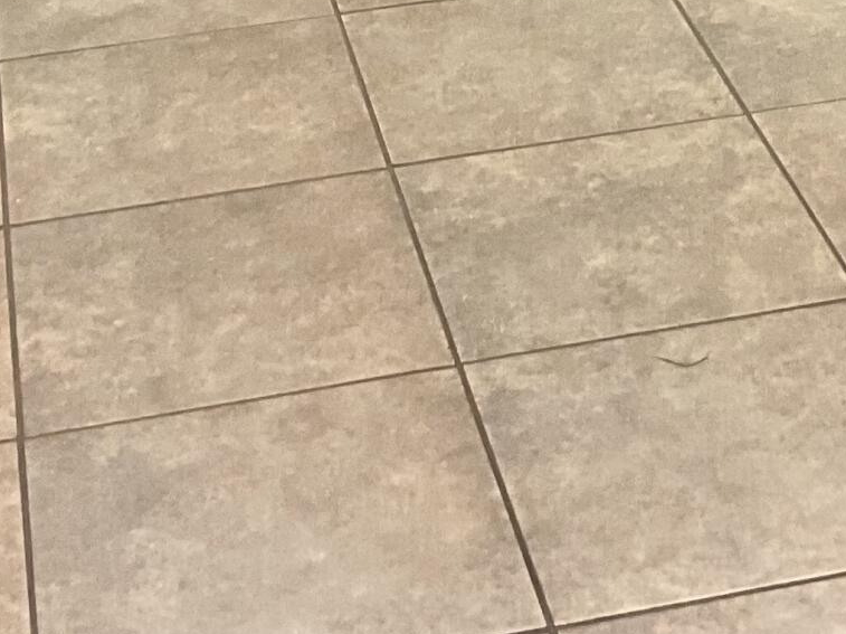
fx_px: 2809
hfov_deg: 17.0
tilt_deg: -11.3
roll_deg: +1.0
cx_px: 685
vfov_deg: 11.6
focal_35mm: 115
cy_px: -618
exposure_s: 1/60
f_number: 1.8
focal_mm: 3
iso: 125
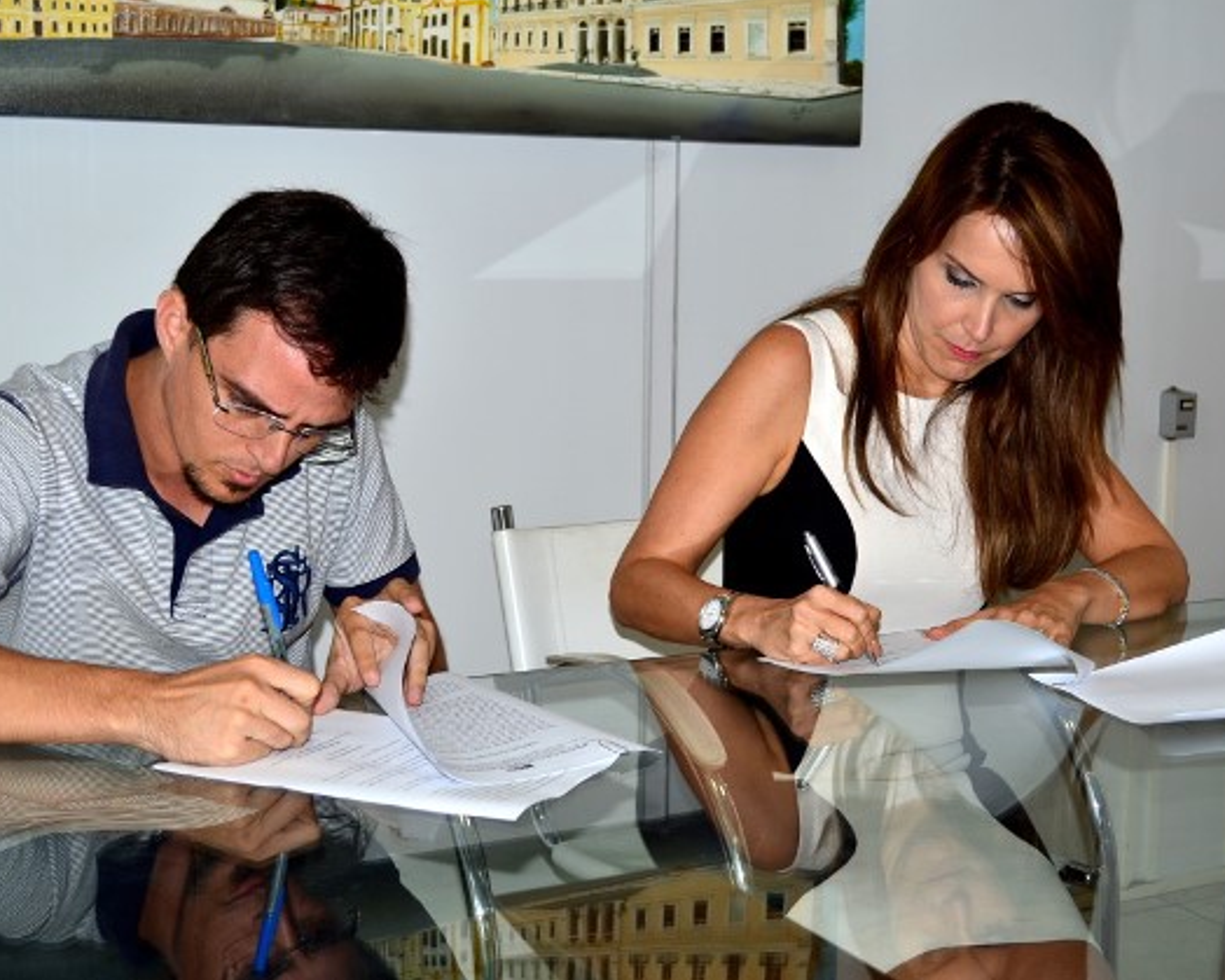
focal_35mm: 55
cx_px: 662
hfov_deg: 34.1
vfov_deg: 27.6
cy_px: 484
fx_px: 1994
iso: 100
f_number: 4.8
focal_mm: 32
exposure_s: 1/60
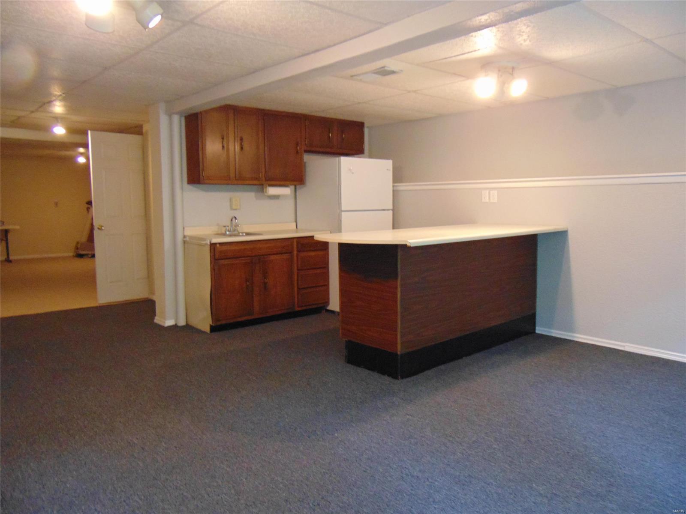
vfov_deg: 54.9
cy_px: 257
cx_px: 343
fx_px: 495
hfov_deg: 69.4
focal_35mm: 25
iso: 400
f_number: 3
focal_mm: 4.5
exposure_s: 1/30
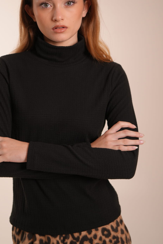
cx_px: 63
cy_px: 92
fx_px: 442
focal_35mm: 65
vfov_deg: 30.8
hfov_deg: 20.9
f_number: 2.8
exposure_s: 1/125
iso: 400
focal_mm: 50
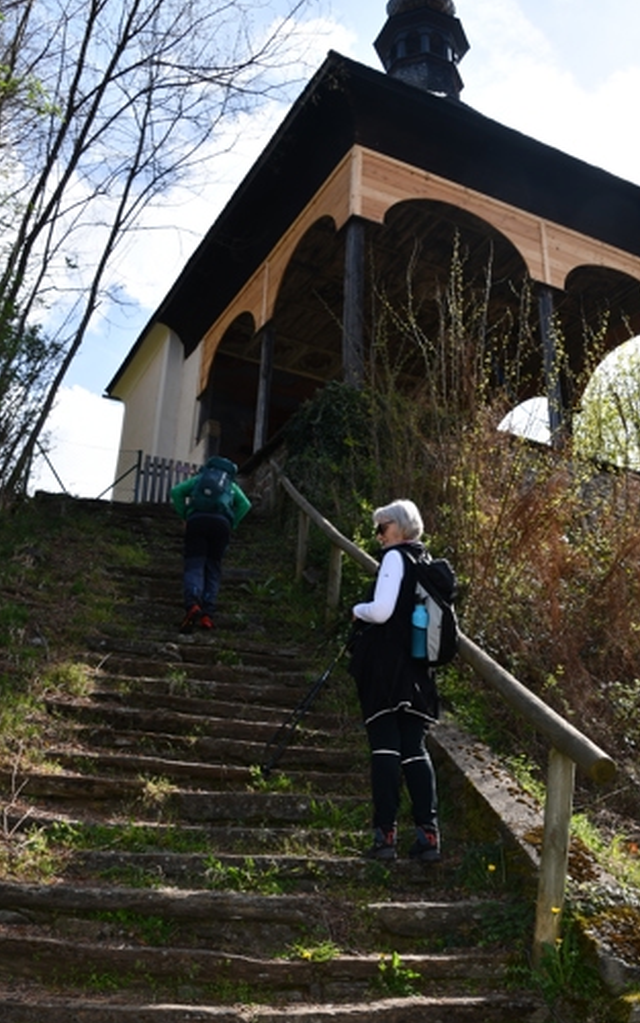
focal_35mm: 33
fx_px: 920
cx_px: 331
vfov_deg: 58.0
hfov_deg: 38.4
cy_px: 557
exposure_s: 1/250
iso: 100
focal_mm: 18
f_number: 7.1
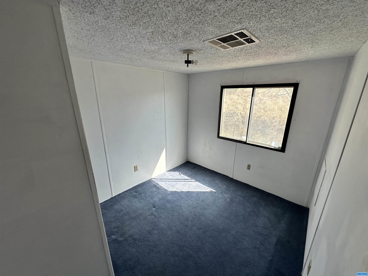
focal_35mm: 14
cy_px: 138
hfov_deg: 102.1
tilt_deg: -16.0
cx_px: 184
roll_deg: -1.3
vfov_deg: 85.7
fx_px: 149
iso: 40
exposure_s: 1/277
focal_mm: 2.22
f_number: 2.2
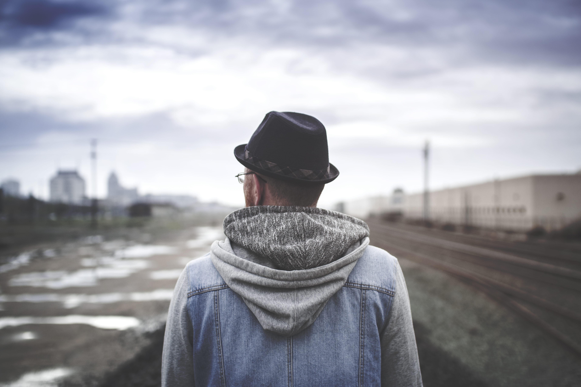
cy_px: 194
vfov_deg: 29.9
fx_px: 726
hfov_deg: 43.6
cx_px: 290
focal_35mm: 45
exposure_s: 1/2000
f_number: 2
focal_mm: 30
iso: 200
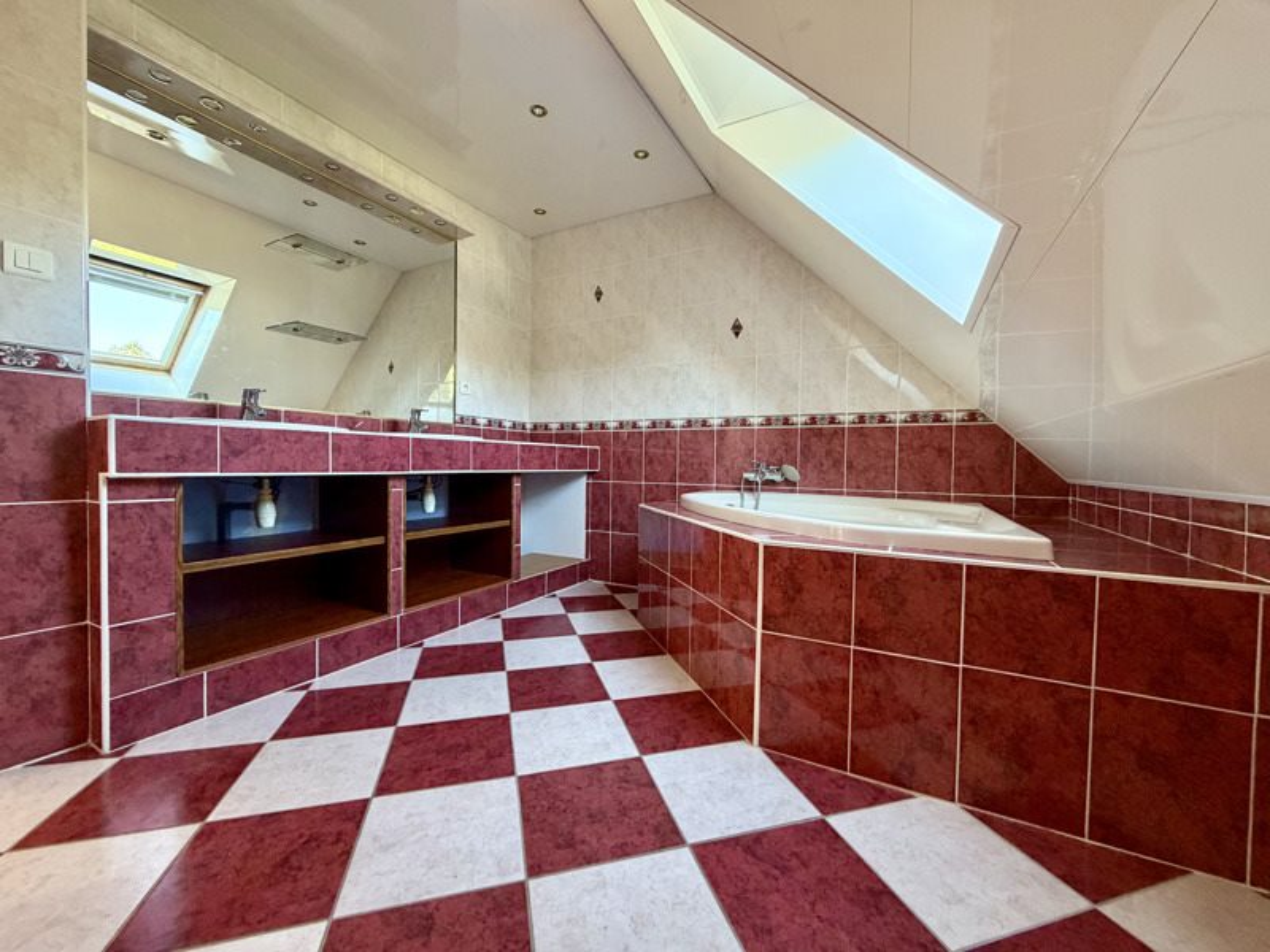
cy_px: 476
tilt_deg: -1.4
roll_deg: +0.1
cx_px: 635
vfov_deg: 85.7
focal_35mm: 14
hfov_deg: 102.1
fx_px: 514
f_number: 2.2
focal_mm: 2.22
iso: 320
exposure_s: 1/60
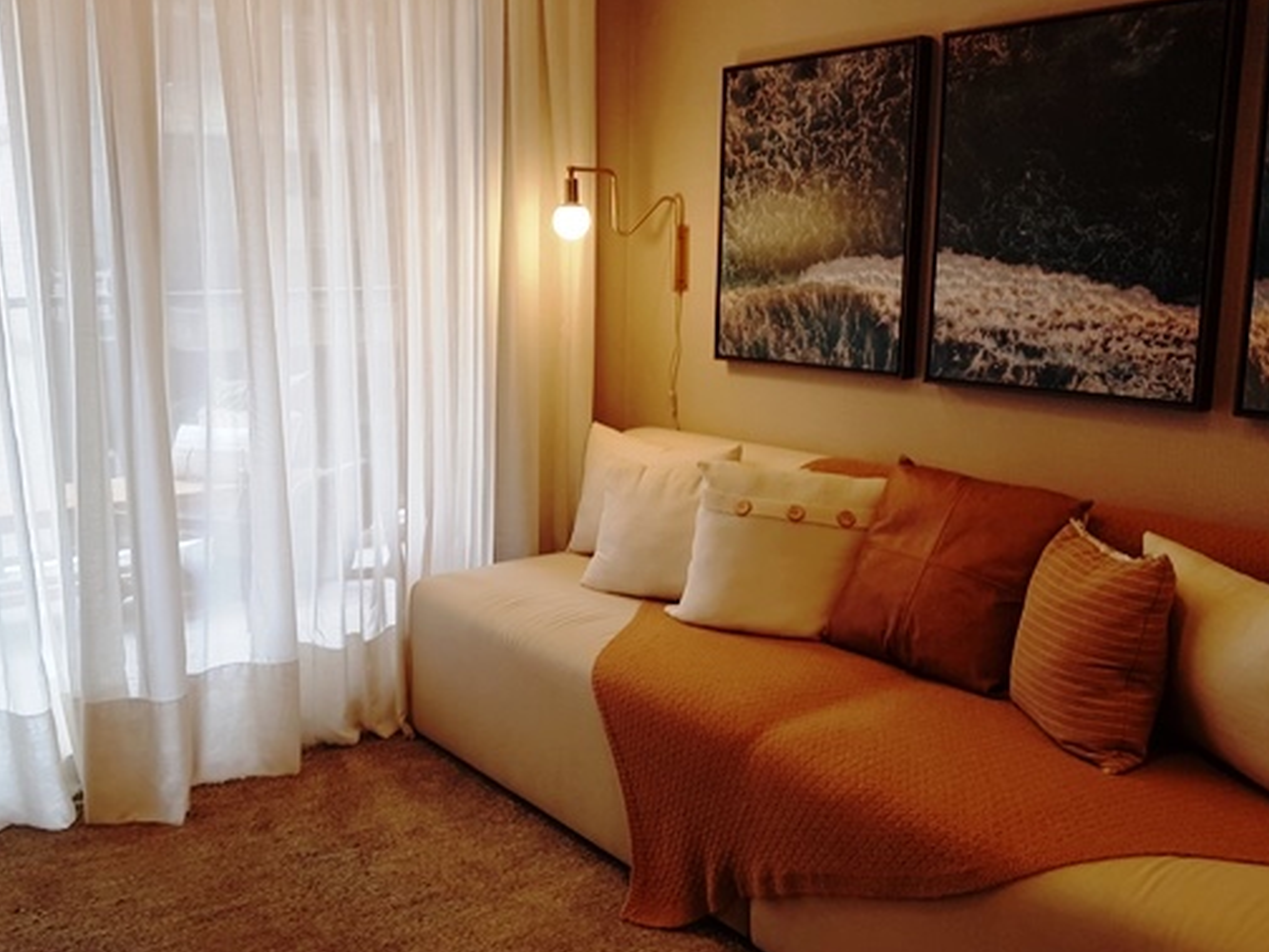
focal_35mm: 33
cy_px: 468
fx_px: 1210
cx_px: 499
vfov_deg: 42.9
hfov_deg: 54.9
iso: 50
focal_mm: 4.2
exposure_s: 1/120
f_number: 1.7
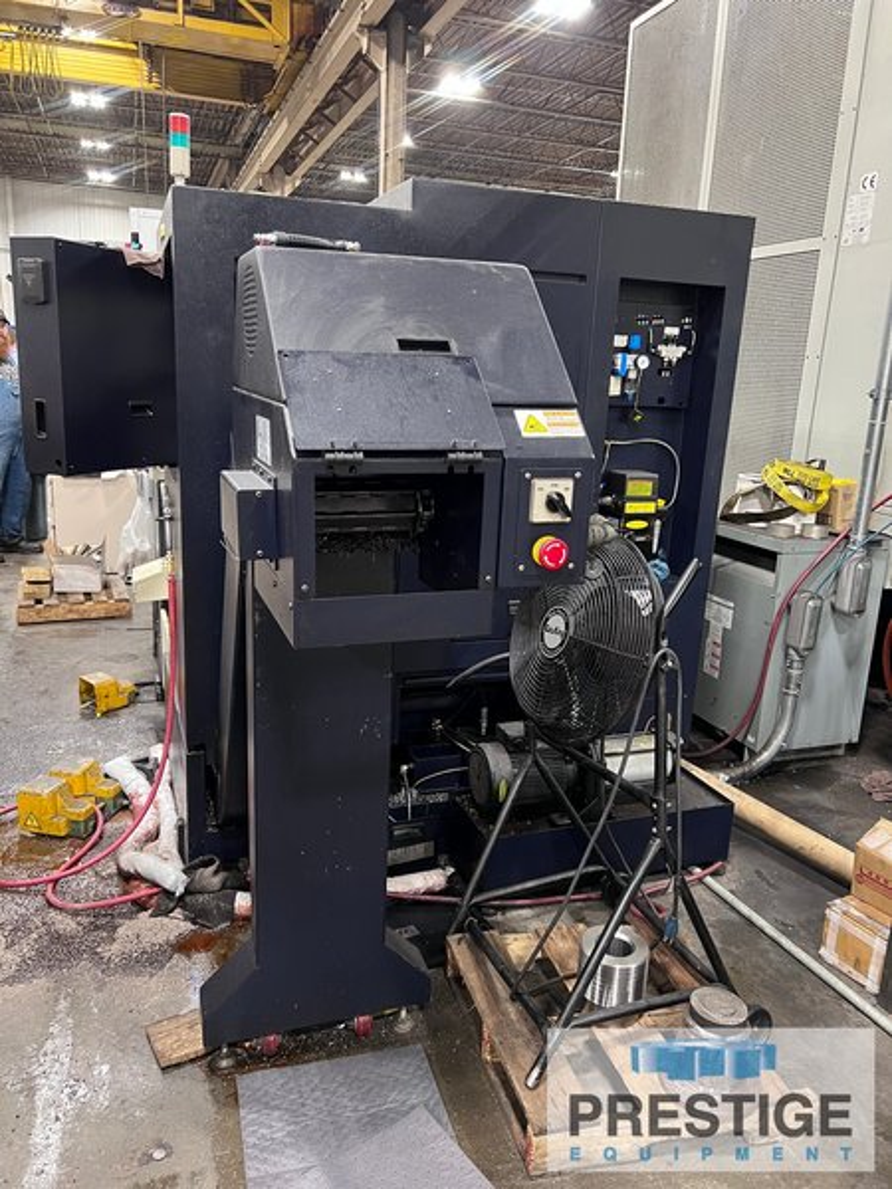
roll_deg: -2.1
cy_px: 594
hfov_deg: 53.1
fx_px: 893
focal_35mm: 26
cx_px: 446
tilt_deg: -12.7
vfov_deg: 67.3
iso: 400
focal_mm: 5.7
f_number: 1.5
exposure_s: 1/60
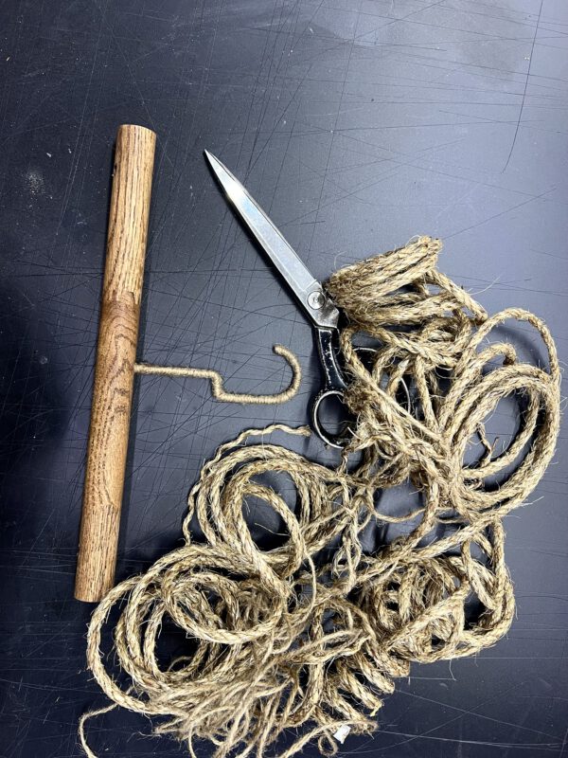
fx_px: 569
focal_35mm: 26
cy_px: 379
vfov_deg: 67.3
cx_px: 284
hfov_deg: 53.1
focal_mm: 5.7
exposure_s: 1/60
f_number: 1.5
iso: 80
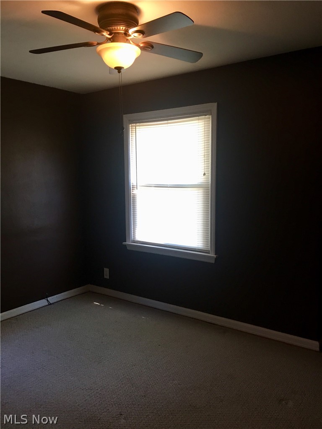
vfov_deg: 61.7
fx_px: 360
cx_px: 161
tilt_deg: -5.5
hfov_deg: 48.2
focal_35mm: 29
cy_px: 214
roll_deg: +0.6
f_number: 2.2
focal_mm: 4.15
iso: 50
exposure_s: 1/15
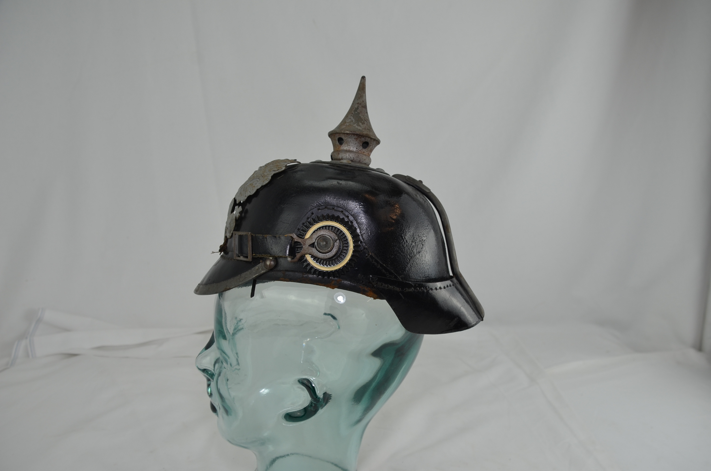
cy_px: 236
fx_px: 591
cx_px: 356
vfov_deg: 43.4
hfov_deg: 62.0
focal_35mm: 30
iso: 220
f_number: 5.6
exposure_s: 1/125
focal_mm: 20
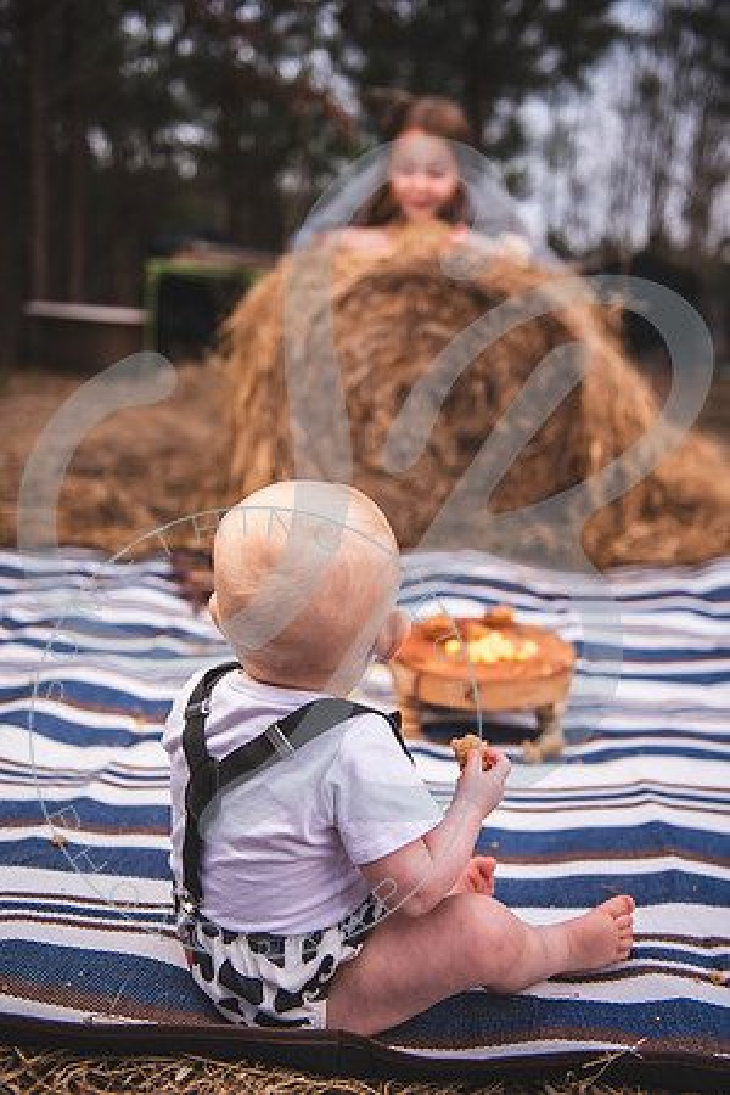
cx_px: 365
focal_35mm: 36
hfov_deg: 36.9
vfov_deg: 53.1
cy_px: 548
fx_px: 1095
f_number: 2.8
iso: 200
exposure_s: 1/250
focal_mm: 36
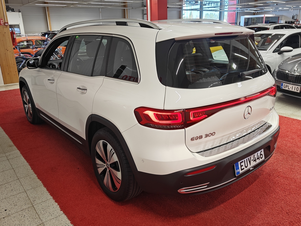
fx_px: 261
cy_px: 113
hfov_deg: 60.0
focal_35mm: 30
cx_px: 150
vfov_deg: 46.8
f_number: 1.8
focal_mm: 5.59
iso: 64
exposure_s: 1/120
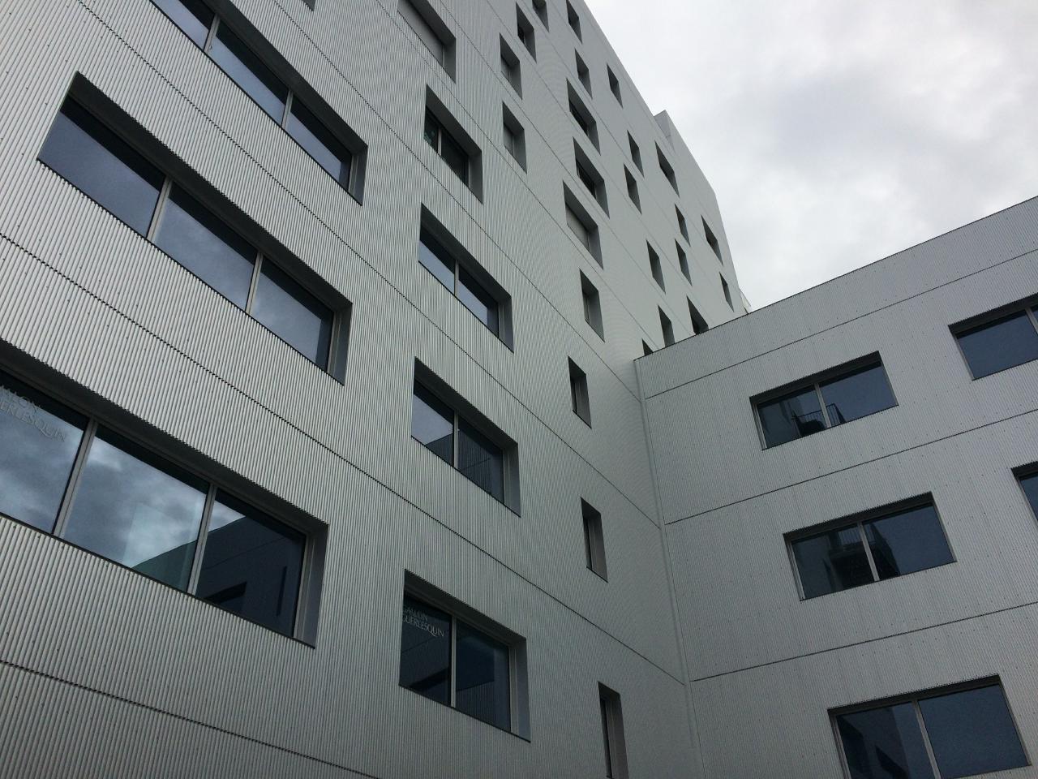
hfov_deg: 61.7
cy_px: 390
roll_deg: +2.4
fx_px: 870
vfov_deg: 48.2
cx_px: 519
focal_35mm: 29
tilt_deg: +37.0
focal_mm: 4.15
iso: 32
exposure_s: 1/3425
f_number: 2.2
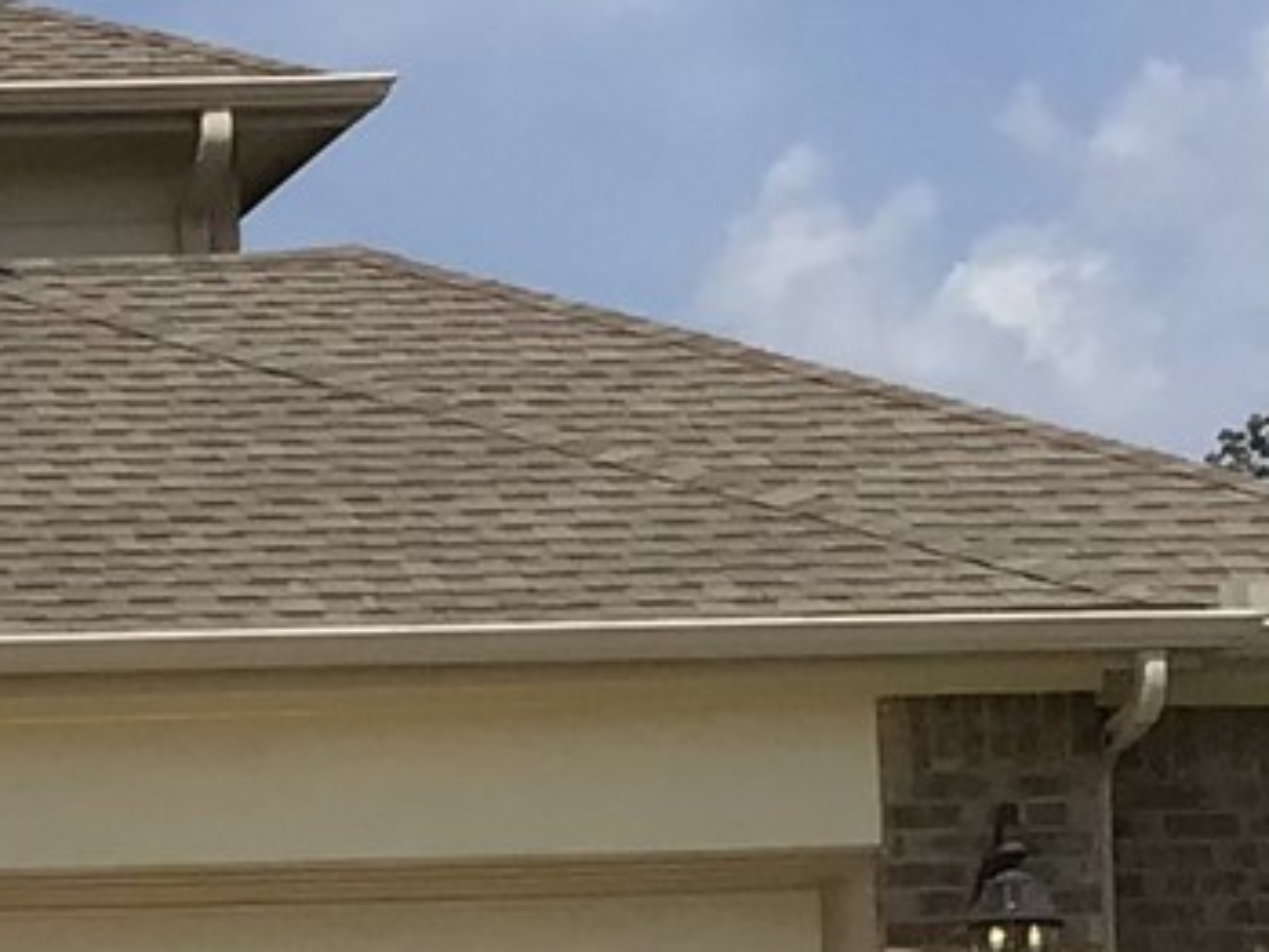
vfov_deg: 8.1
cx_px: -1553
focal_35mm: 182
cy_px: 1159
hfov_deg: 9.8
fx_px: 6674
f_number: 2.4
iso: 25
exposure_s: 1/2146
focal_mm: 3.3
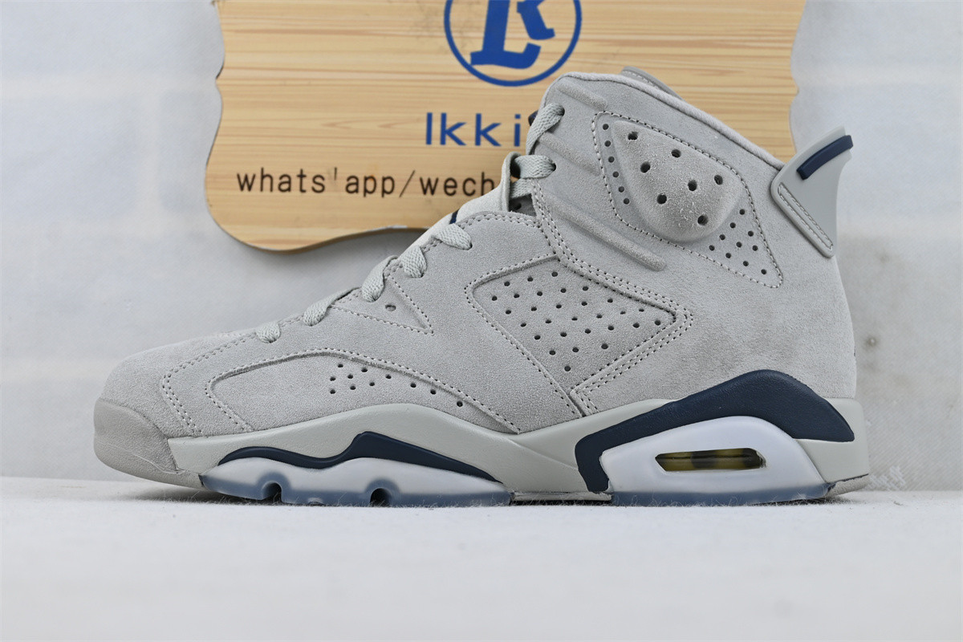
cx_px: 482
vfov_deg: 27.7
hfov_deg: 40.5
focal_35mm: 49
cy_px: 321
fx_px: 1304
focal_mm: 32.5
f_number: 5
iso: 100
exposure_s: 1/60
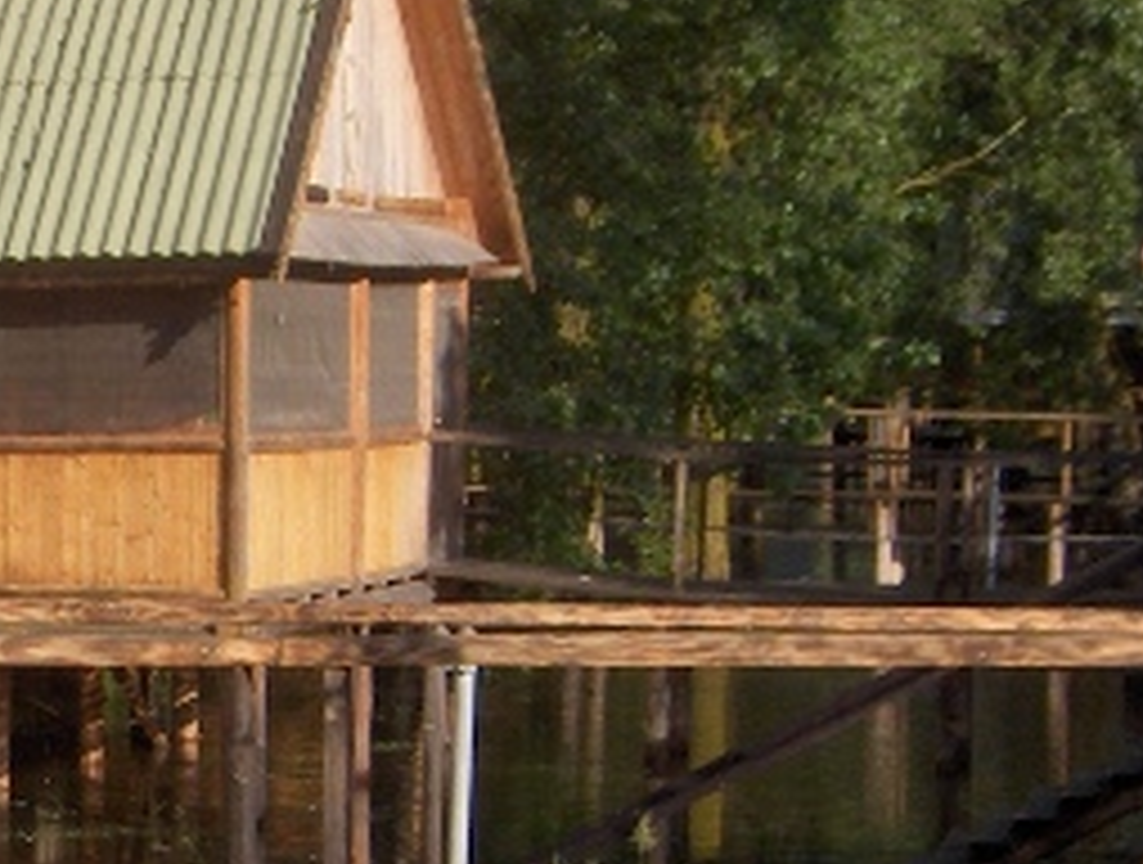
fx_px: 4570
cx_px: -360
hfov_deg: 13.7
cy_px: 608
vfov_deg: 10.8
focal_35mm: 138
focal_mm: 8
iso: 100
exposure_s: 1/483
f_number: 4.8
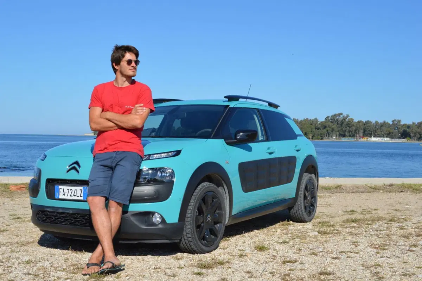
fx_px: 545
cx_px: 211
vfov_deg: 28.9
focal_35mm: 46
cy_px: 140
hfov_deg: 42.4
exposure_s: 1/320
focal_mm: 31
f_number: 9
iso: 100
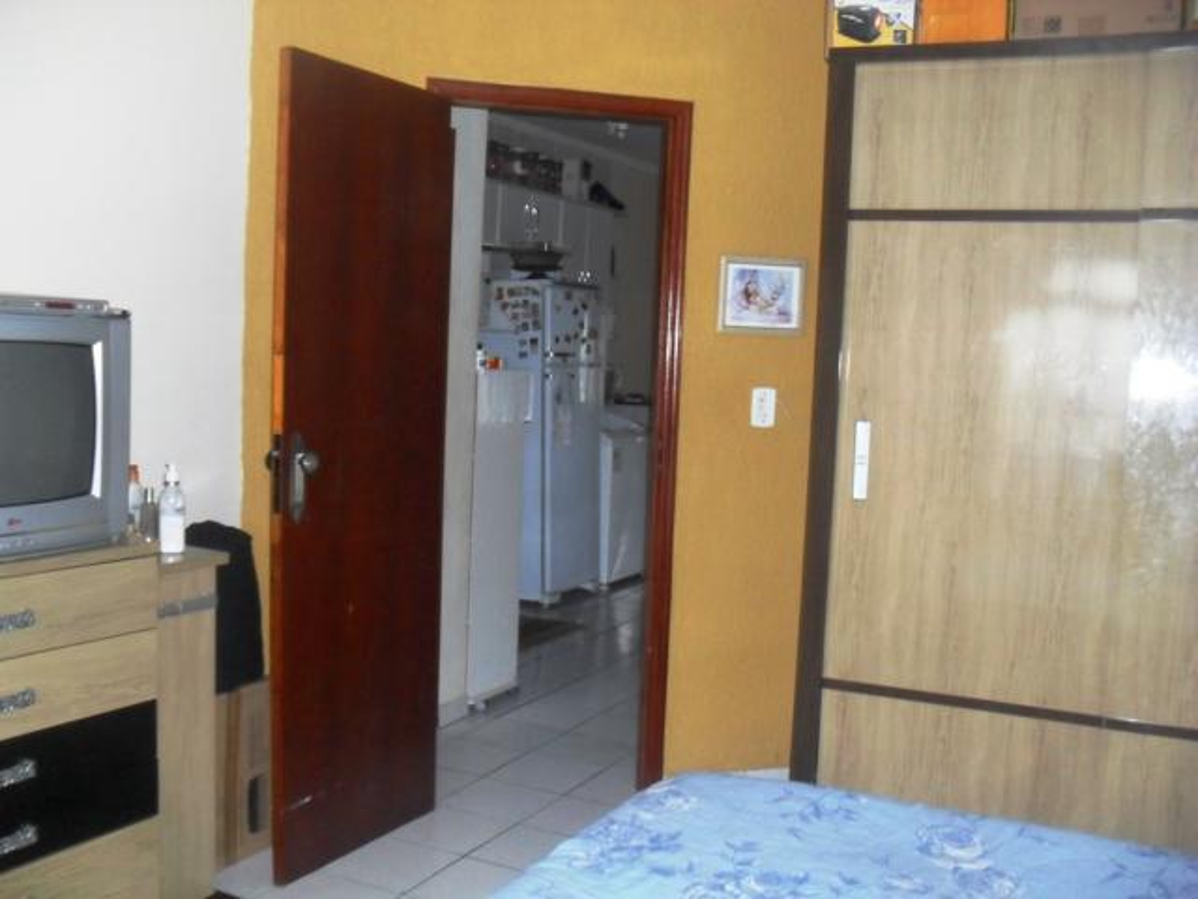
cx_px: 599
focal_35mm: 35
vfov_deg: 40.7
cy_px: 450
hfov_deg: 52.6
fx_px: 1211
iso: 320
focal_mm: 6.3
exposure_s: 1/45
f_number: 3.2
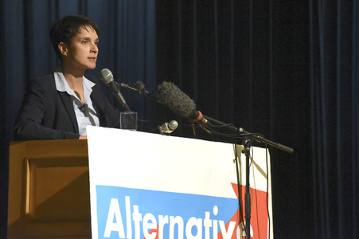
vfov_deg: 5.5
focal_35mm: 250
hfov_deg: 8.2
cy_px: 120
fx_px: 2491
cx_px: 180
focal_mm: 250
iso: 12800
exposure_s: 1/320
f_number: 8
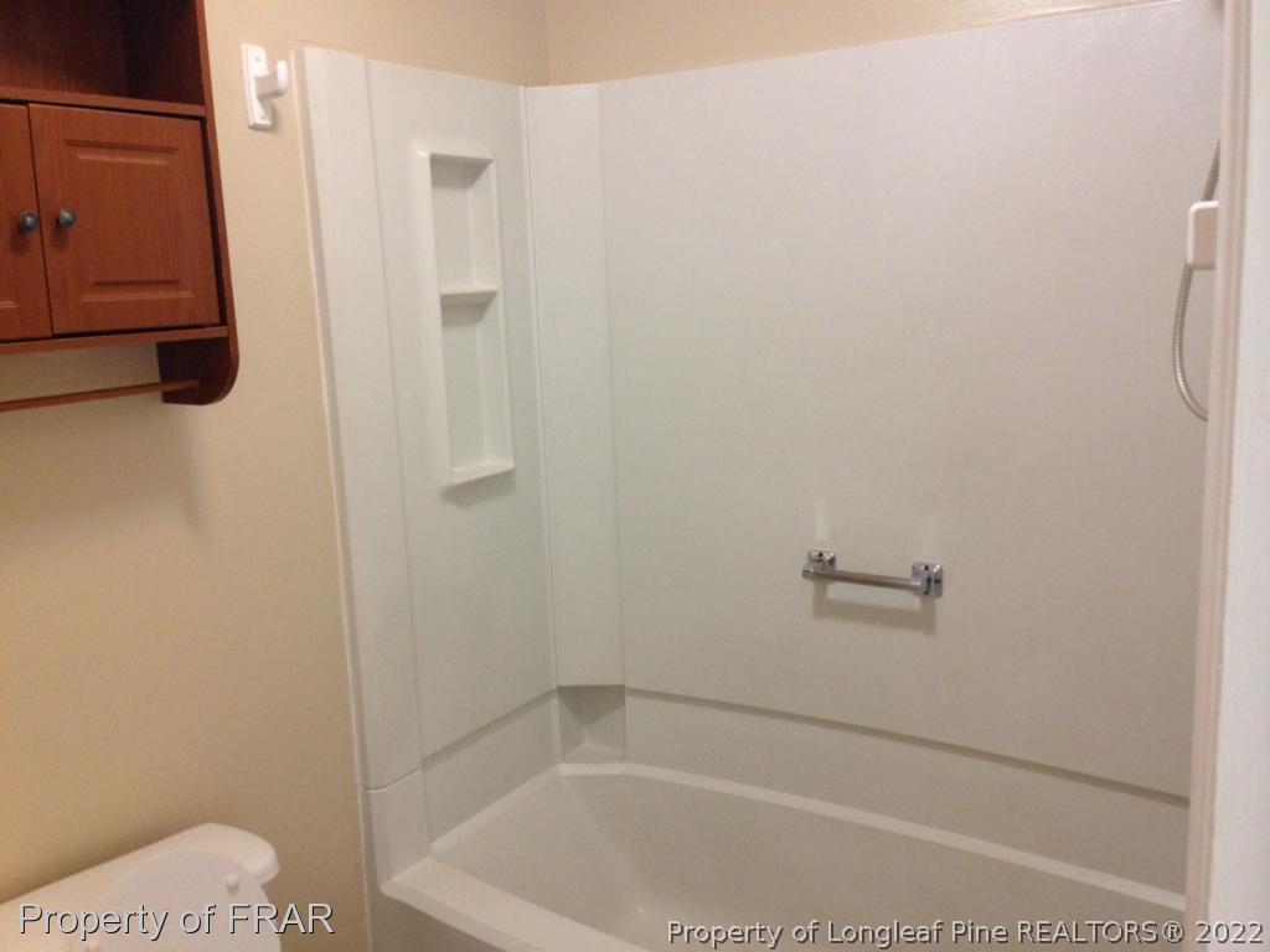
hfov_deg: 55.4
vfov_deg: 42.9
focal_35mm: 33
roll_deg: +2.0
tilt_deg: -11.9
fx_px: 1211
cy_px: 476
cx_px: 635
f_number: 2.4
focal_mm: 4.12
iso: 200
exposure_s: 1/20
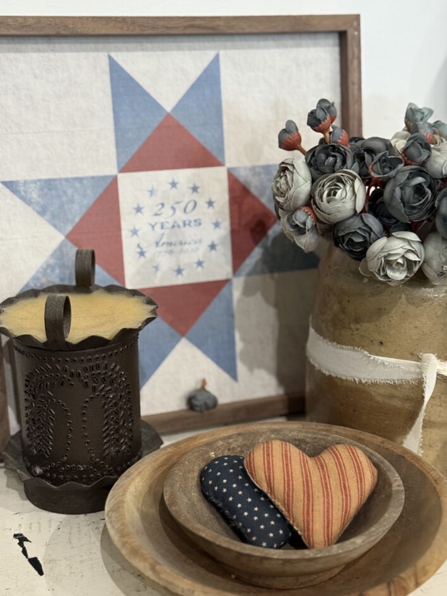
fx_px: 895
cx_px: 207
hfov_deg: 28.0
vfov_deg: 36.8
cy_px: 307
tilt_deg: -18.3
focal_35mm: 52
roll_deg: +0.3
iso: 500
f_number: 1.78
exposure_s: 1/30
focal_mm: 6.76
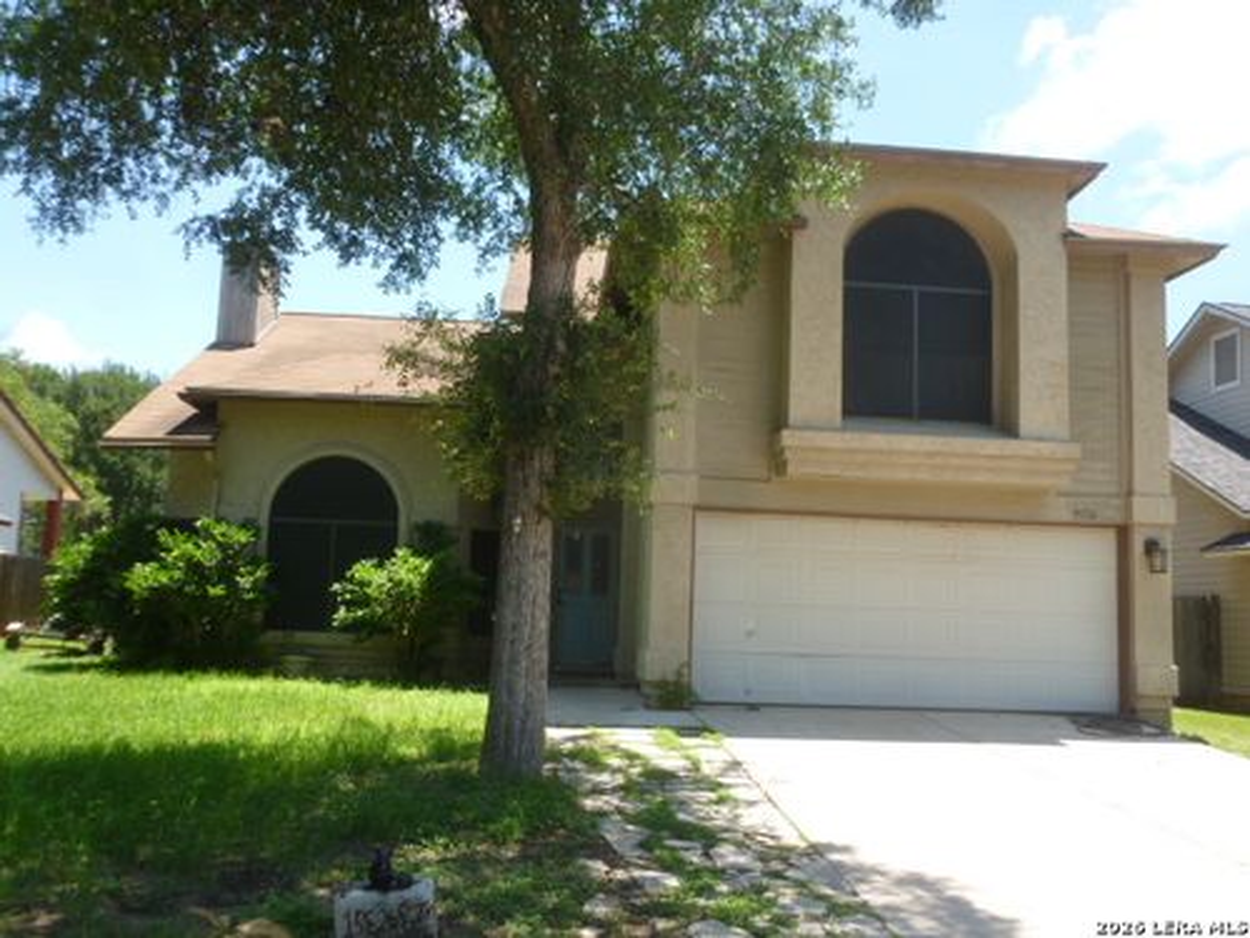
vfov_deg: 46.8
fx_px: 1083
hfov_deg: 60.0
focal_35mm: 30
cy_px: 469
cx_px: 625
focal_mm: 5.4
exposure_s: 1/320
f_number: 3.4
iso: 100
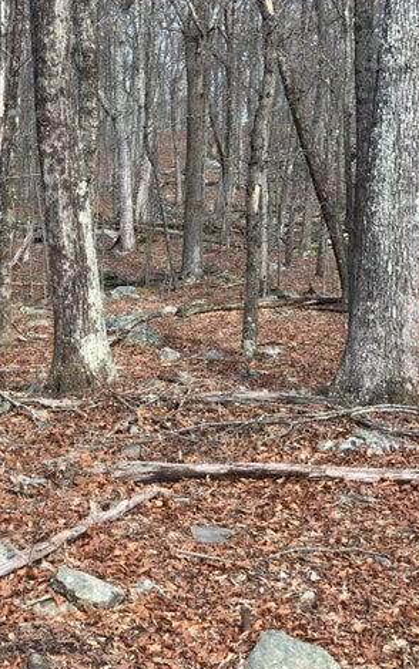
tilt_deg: +2.1
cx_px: 21
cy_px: 336
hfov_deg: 17.1
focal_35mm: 75
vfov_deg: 27.5
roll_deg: -3.7
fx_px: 1369
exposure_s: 1/149
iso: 16
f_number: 2.4
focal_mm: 6
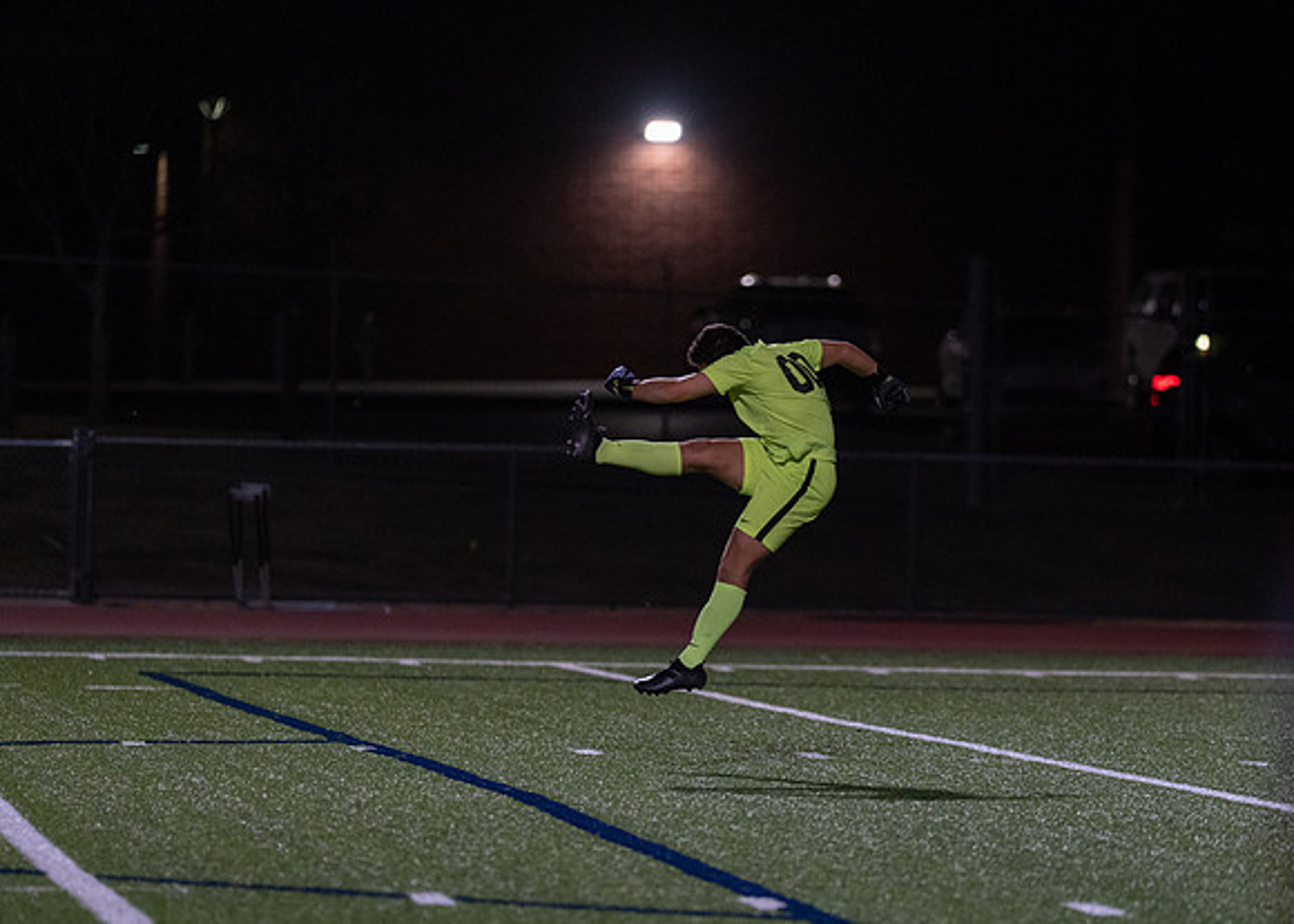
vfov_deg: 5.4
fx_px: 9775
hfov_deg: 7.6
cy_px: 530
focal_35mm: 266
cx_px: 764
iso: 2500
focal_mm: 200
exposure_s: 1/1250
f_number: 2.8
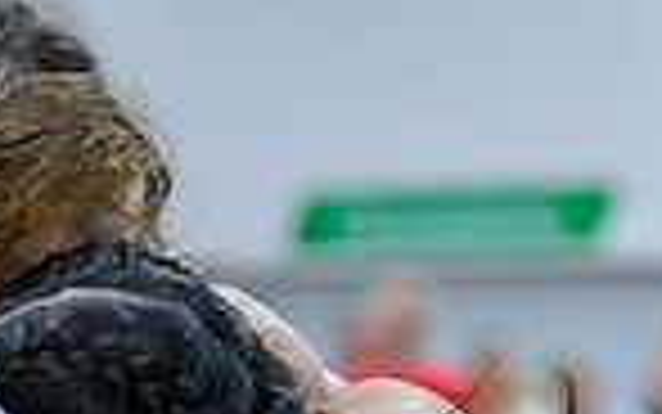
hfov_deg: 5.2
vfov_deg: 3.2
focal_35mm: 403
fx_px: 7274
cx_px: -40
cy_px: 844
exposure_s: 1/800
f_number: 2.8
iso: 16000
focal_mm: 93
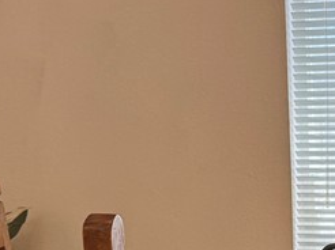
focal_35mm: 100
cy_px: 274
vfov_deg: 14.4
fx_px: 967
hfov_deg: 18.8
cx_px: 377
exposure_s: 1/196
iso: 64
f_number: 1.78
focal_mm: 6.76
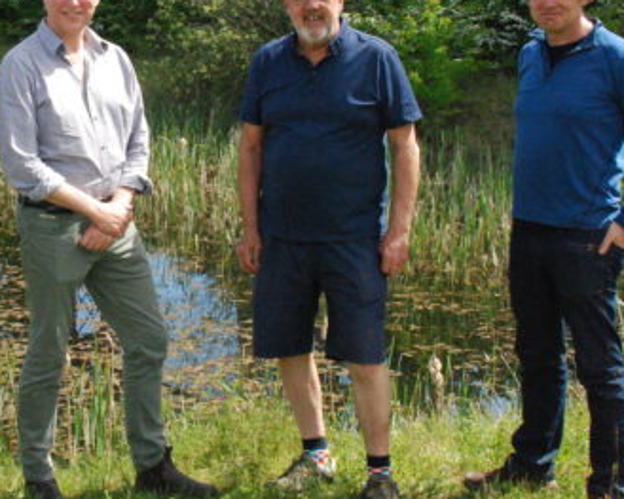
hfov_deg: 23.6
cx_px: 85
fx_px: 1459
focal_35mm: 79
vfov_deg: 19.3
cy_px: 142
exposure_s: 1/1250
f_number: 8
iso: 1600
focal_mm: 24
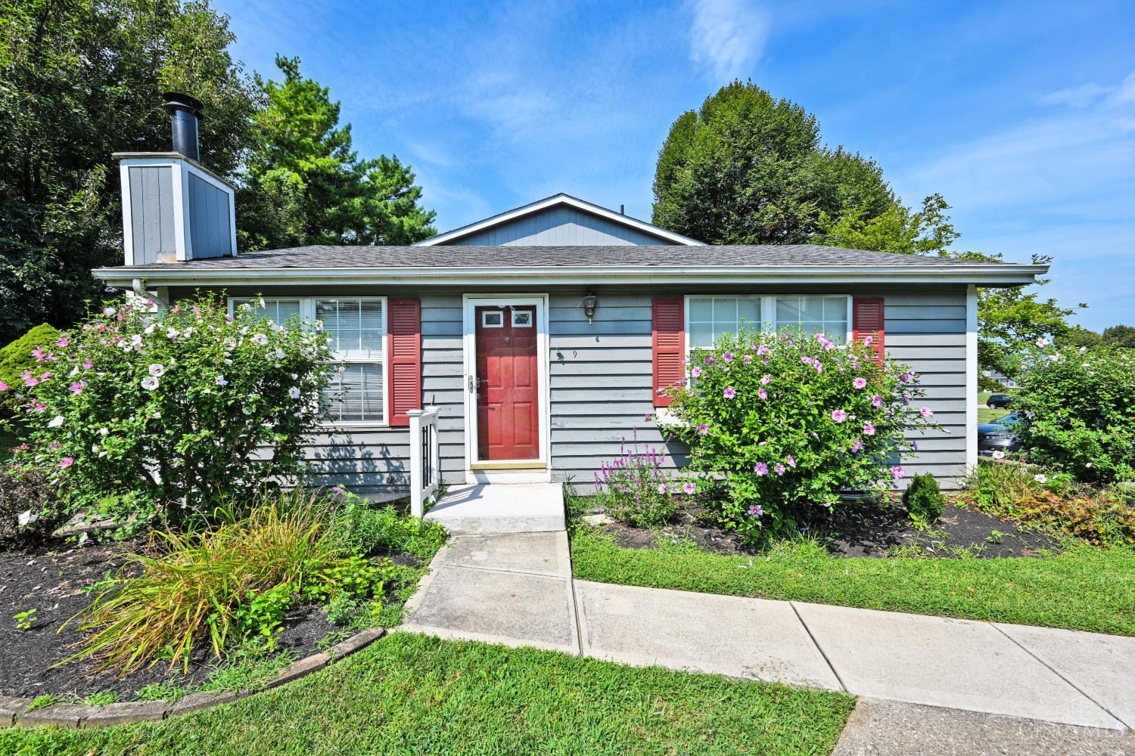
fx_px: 441
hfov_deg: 104.3
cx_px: 568
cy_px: 378
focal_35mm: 14
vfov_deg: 81.2
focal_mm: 14
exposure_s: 1/400
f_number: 7.1
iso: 100
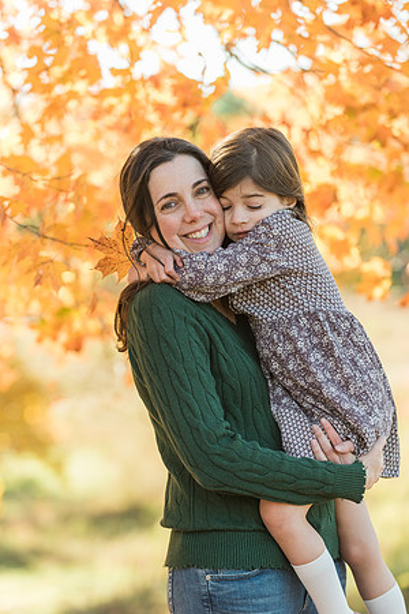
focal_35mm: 135
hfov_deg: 10.2
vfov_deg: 15.2
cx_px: 204
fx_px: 2300
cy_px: 307
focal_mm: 135
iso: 500
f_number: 4
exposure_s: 1/500
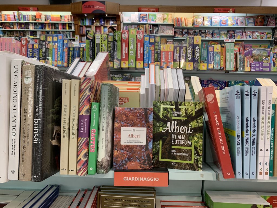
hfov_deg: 67.3
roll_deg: -0.9
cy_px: 104
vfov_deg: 53.1
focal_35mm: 26
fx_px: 208
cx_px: 138
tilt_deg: -14.1
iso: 64
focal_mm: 4.25
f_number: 1.8
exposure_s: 1/50
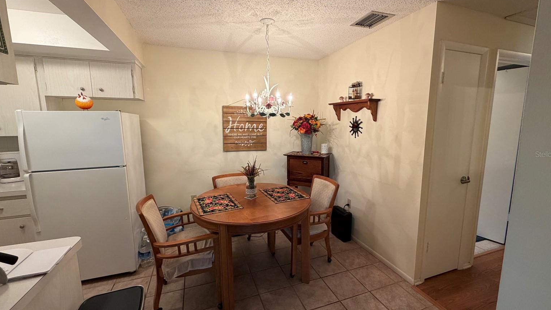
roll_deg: +0.4
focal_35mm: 16
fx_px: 234
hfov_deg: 99.4
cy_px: 154
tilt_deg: -7.2
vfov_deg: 67.1
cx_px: 280
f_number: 2.2
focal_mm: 2.22
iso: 200
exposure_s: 1/120
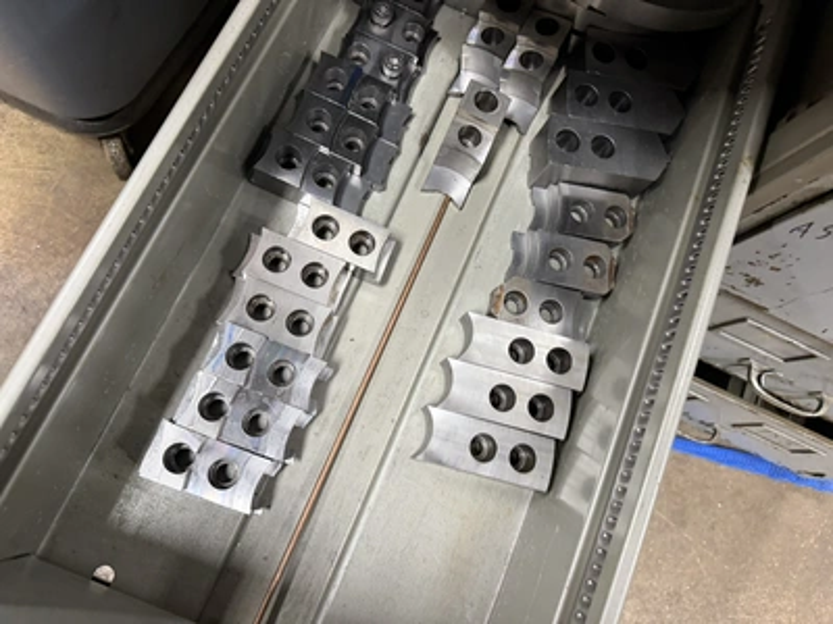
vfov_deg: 56.8
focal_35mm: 24
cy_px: 312
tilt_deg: -74.1
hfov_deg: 71.6
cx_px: 416
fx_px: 578
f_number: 1.78
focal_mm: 6.76
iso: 400
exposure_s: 1/60
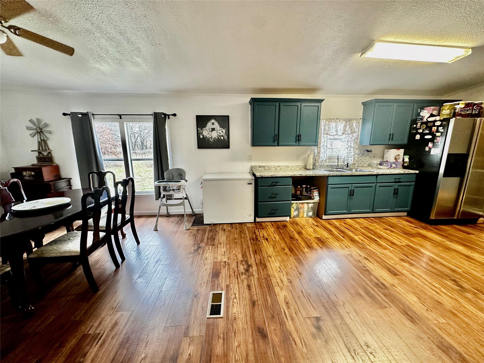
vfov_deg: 85.7
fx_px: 196
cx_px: 242
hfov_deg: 102.1
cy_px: 182
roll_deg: +0.1
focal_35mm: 14
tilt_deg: -11.5
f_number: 2.2
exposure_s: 1/60
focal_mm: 2.22
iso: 320
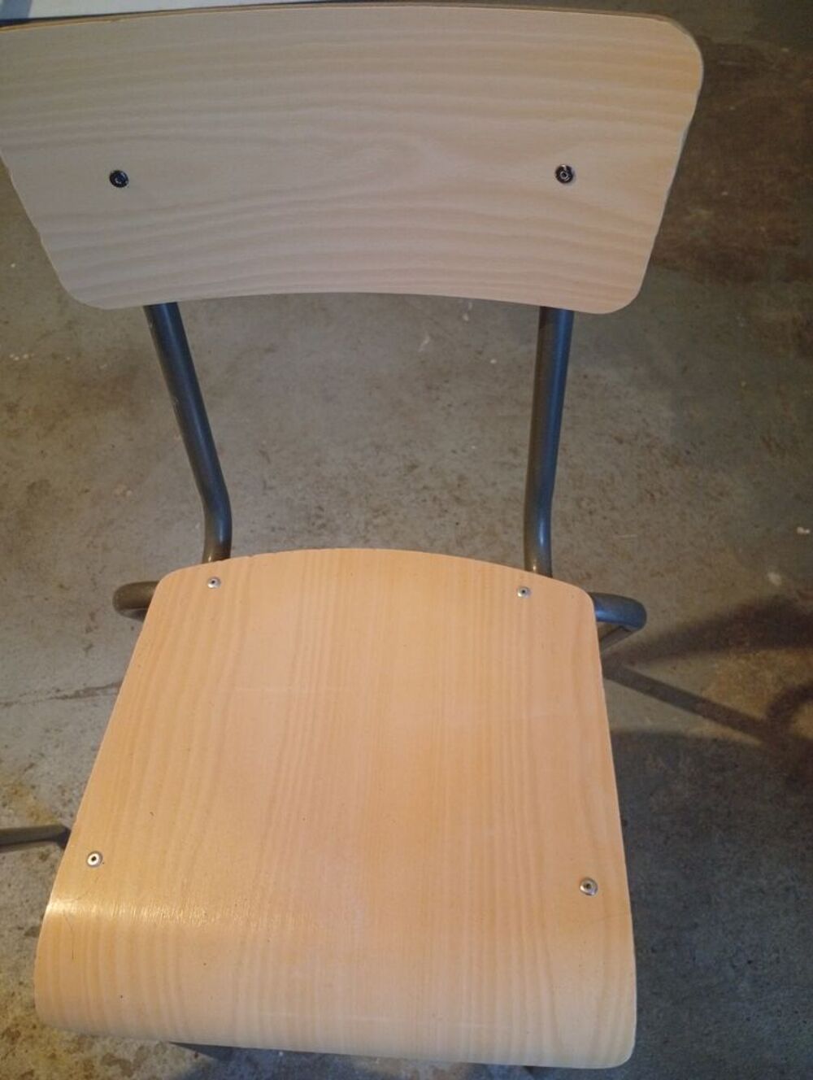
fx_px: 843
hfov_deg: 51.5
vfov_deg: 65.2
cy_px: 540
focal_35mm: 27
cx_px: 406
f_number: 1.8
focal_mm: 3.98
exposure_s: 1/16.7
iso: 1661
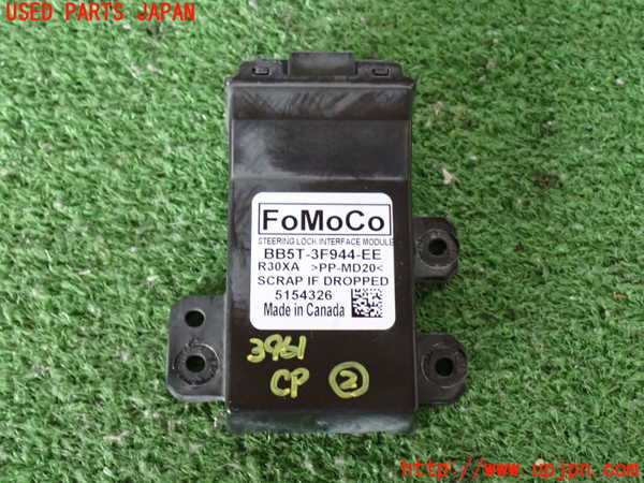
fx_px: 1005
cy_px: 242
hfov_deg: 35.5
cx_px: 322
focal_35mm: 54
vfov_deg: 27.0
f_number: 3.3
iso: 800
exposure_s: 1/20
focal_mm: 9.65
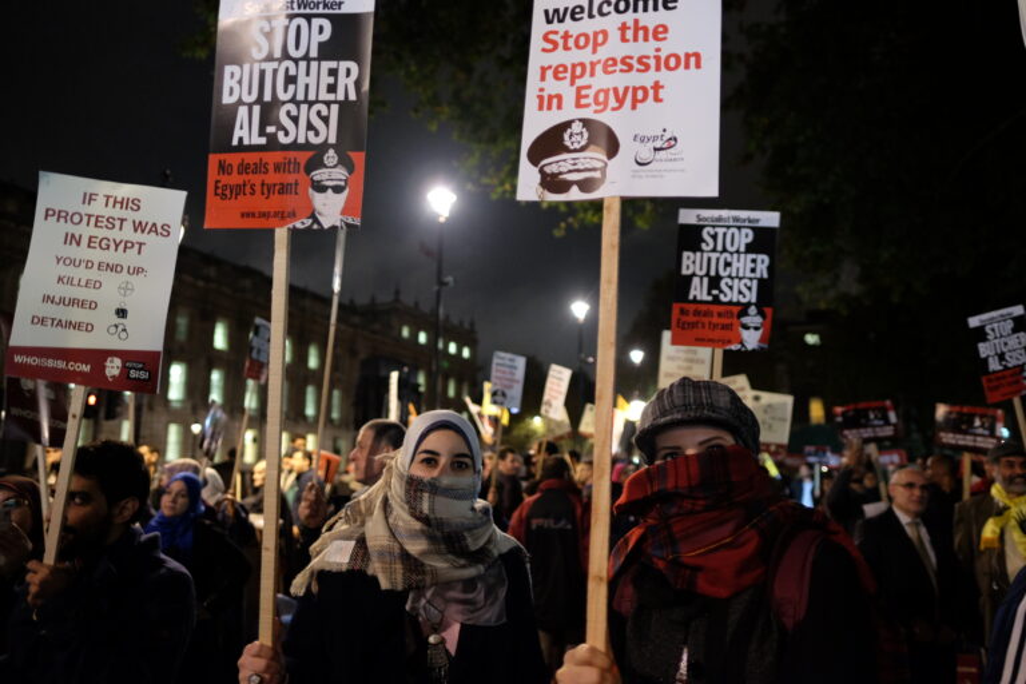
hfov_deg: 73.7
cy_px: 342
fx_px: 684
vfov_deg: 53.1
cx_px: 513
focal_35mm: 24
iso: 1250
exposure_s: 1/60
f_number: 1.4
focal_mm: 16
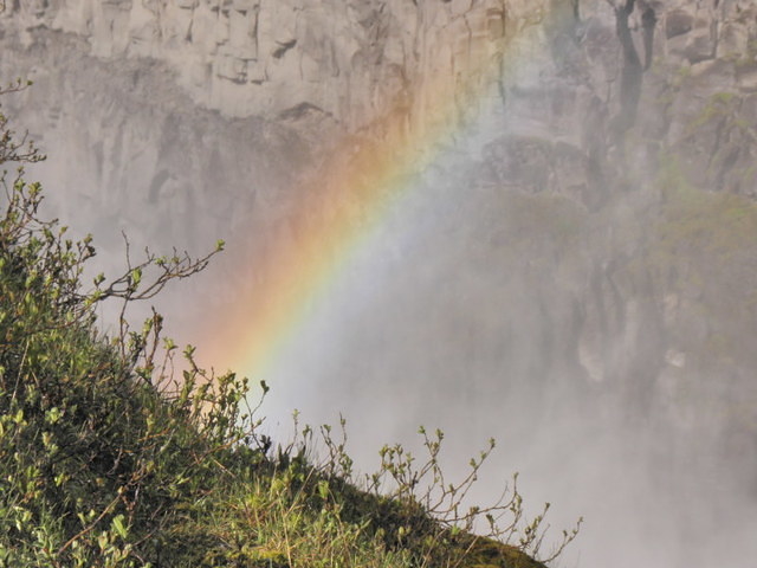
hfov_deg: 13.0
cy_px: 284
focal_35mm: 152
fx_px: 3324
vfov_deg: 9.8
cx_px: 378
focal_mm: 27.16
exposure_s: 1/250
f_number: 8
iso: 64
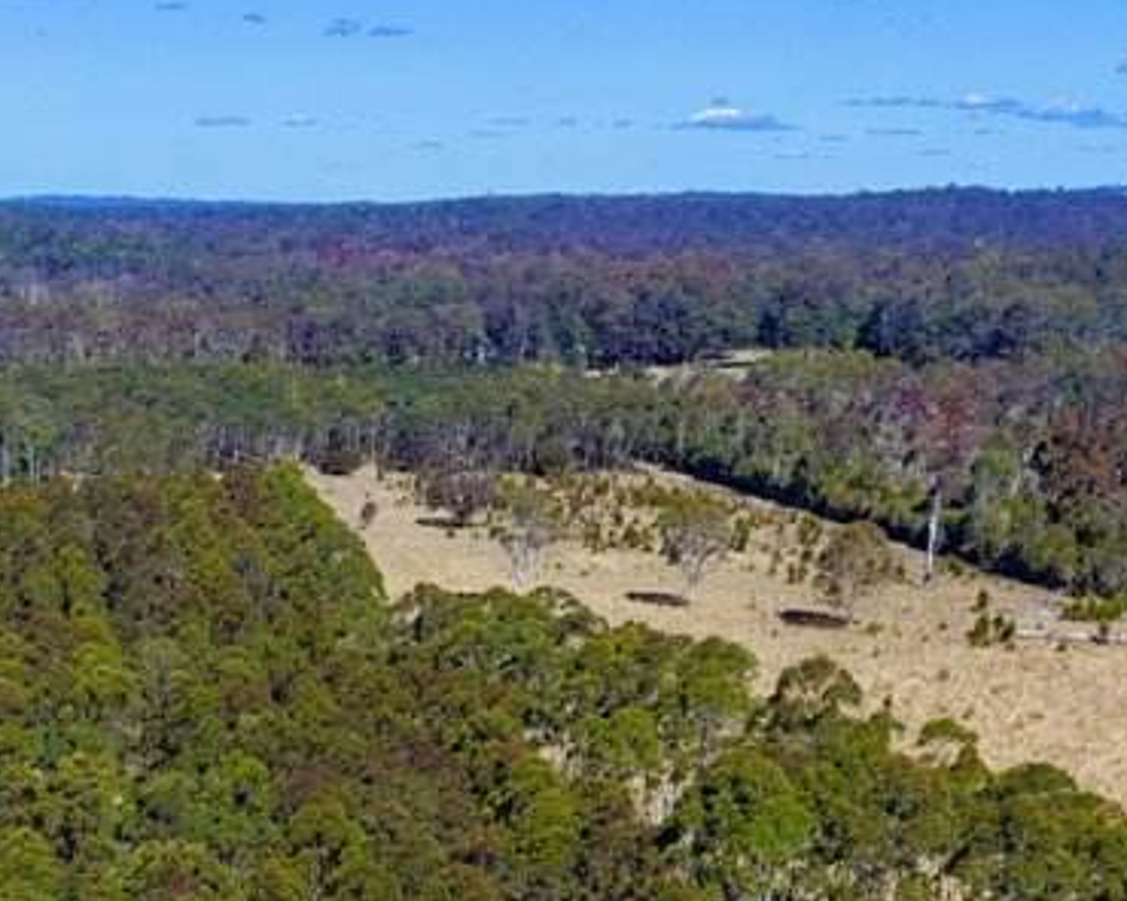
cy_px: 1309
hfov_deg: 24.1
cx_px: 49
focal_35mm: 76
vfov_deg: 18.2
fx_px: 2535
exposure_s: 1/4000
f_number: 1.8
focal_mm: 8.67
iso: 150
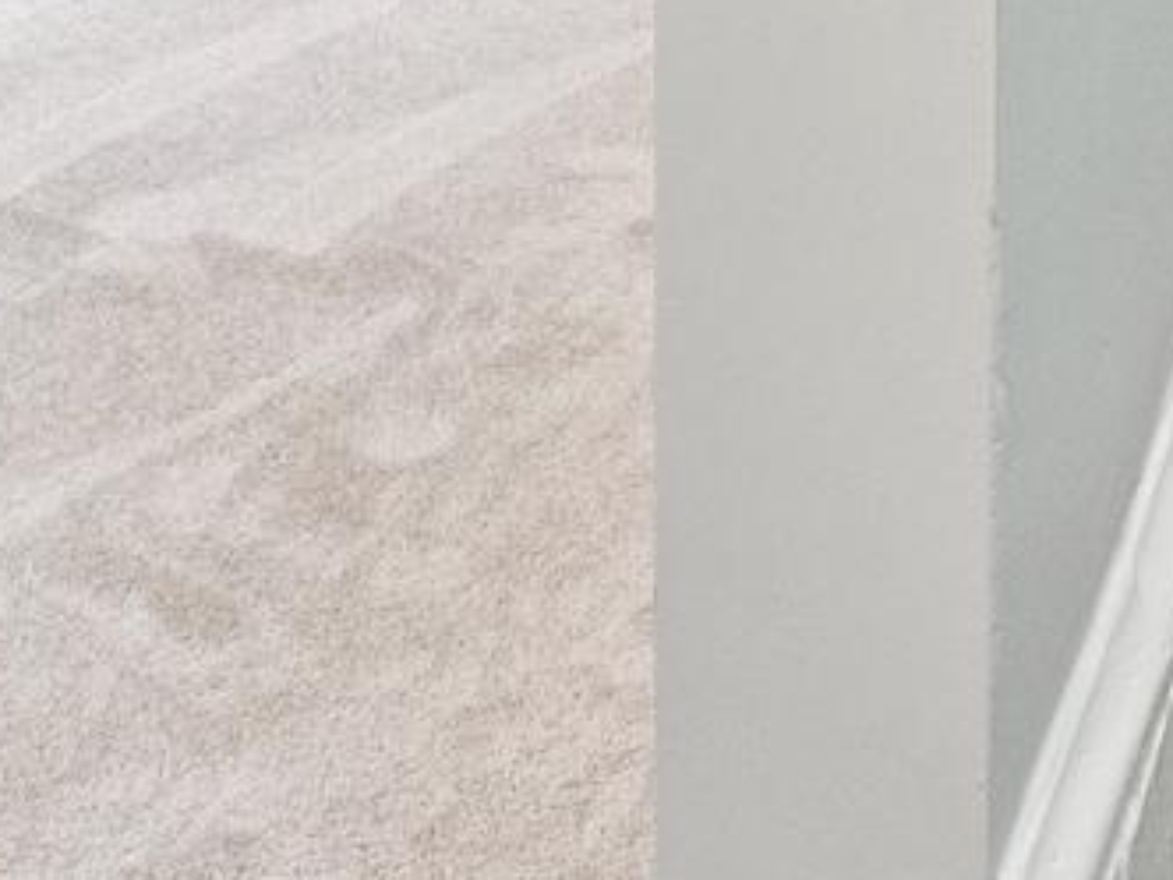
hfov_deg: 23.6
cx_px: 572
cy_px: -802
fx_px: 2813
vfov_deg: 15.0
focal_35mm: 83
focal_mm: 14
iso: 1600
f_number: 8
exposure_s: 1/25
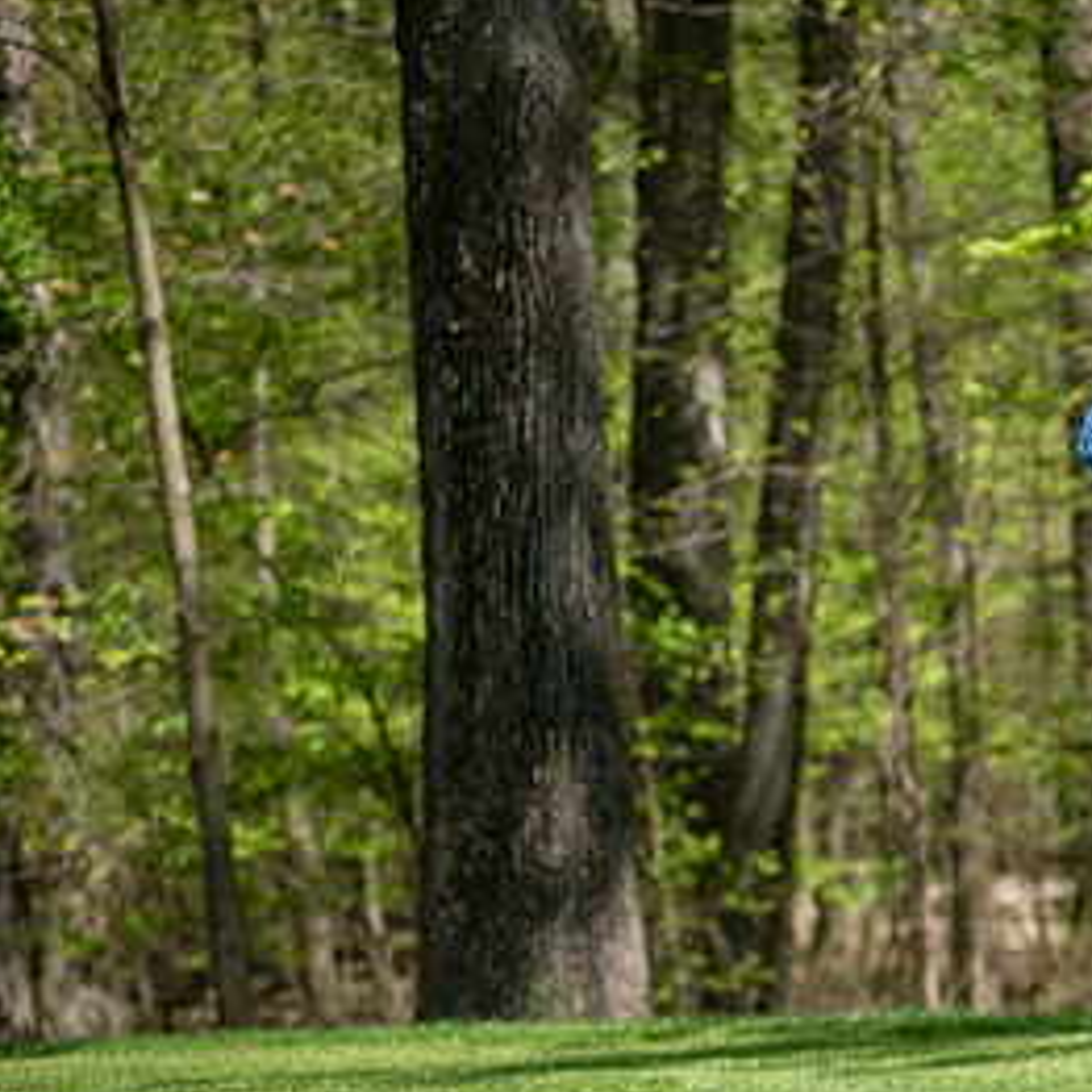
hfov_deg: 8.2
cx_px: 1134
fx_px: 7531
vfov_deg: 8.3
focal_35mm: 211
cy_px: 590
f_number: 3.5
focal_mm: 112
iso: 100
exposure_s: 1/640
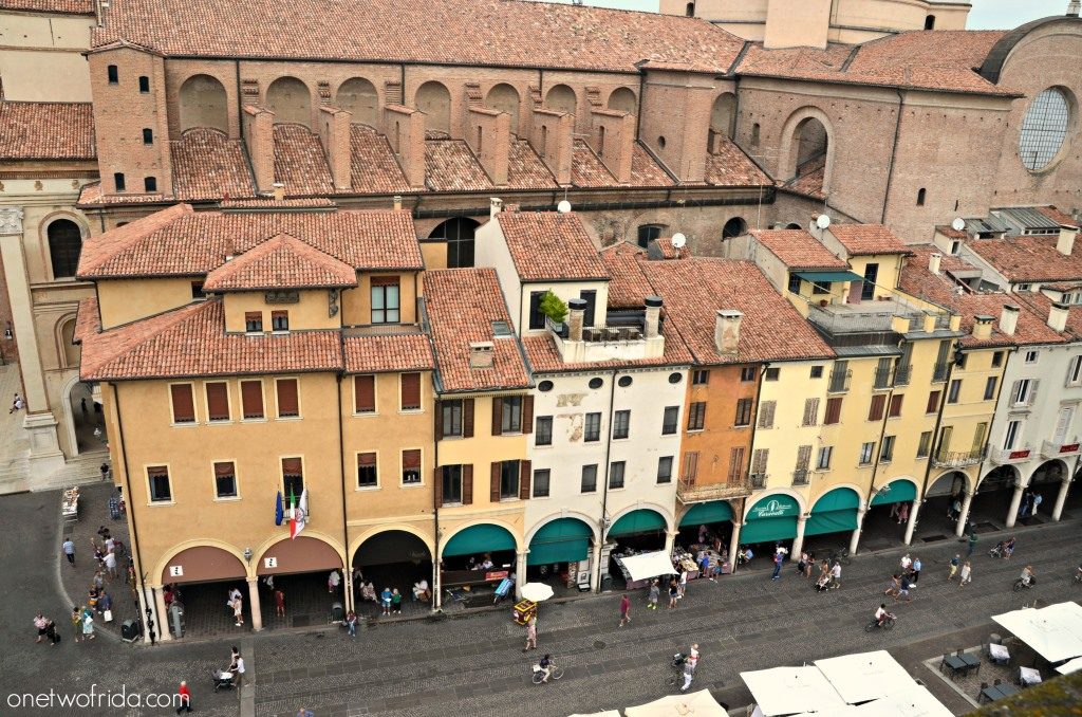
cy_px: 358
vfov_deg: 47.7
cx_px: 541
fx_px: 810
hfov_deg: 67.5
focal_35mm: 27
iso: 220
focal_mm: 18
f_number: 10
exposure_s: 1/250
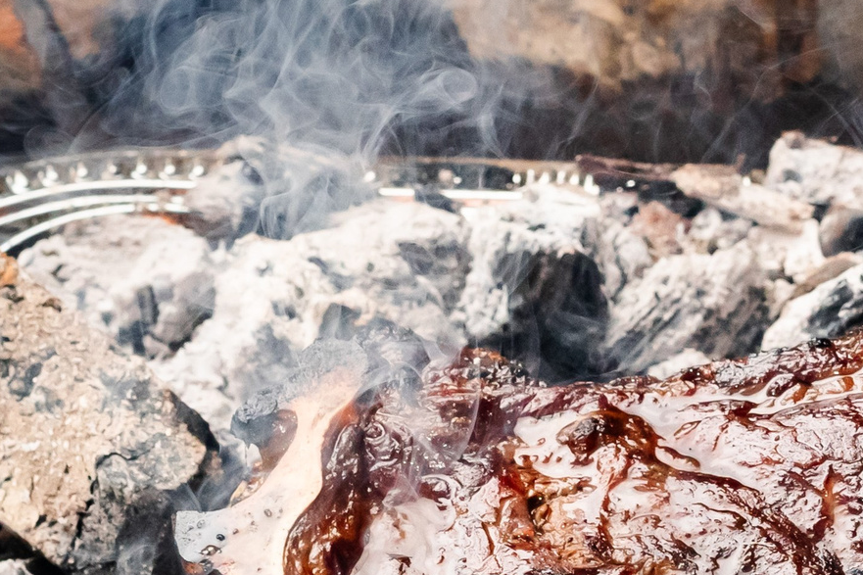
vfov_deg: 5.9
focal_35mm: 234
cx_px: 881
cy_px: 283
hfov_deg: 8.7
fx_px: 5608
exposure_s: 1/160
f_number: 9
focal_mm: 55
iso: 1250
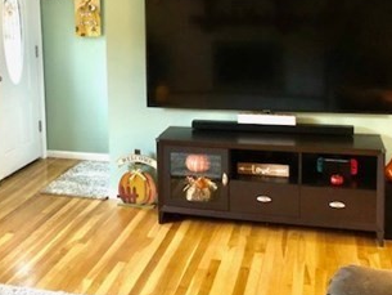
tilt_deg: -7.6
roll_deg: +2.7
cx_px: 82
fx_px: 623
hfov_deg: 34.0
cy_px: 88
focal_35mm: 55
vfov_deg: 26.4
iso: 100
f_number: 1.8
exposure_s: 1/9
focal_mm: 3.99
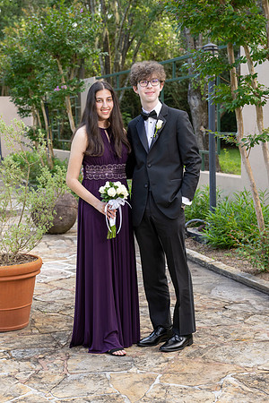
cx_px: 134
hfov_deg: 21.9
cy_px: 202
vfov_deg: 32.4
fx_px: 695
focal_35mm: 62
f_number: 5
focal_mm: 62
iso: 500
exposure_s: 1/200
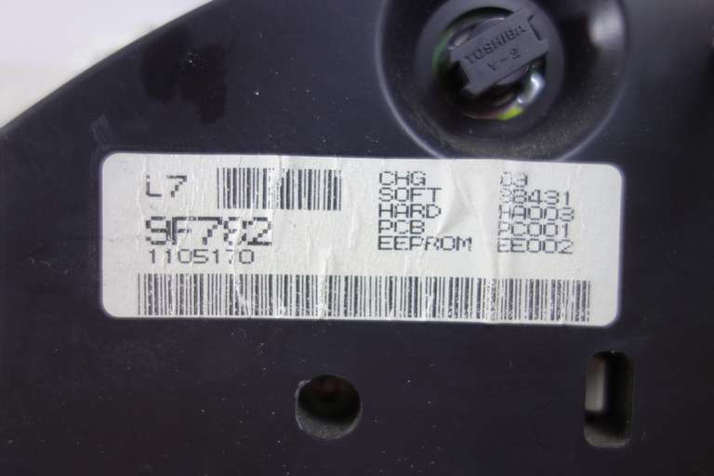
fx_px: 555
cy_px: 238
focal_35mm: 28
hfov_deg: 65.5
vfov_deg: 46.4
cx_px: 357
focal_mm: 10.4
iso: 125
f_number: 2
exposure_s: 1/100
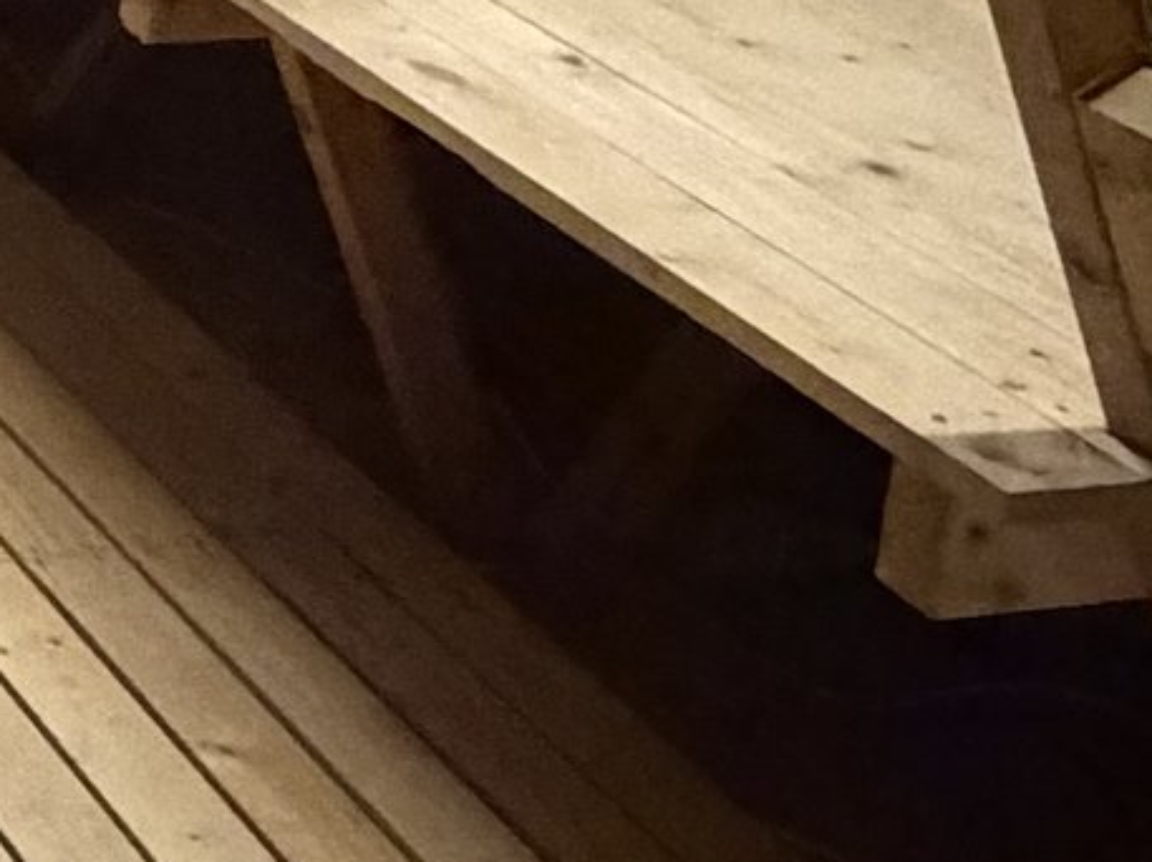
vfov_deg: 14.0
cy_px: -741
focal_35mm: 92
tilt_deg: -8.3
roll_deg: -1.5
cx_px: -948
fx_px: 3059
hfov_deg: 17.3
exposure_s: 1/33
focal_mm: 2.22
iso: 1250
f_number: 2.2
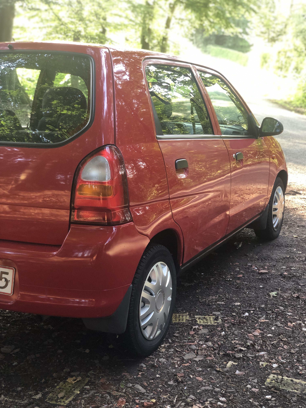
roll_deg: +0.0
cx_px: 153
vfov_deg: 36.8
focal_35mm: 52
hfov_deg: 28.0
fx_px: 613
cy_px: 204
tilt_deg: -12.4
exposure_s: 1/40
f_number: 2.4
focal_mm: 6
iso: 100
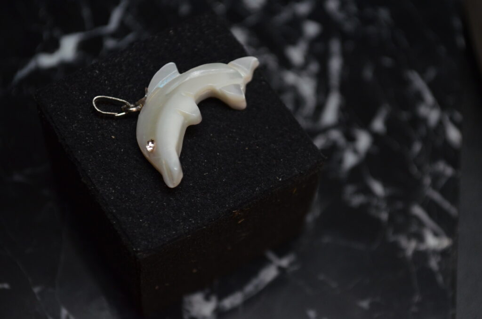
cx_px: 241
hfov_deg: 24.7
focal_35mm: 82
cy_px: 160
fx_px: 1102
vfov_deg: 16.5
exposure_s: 1/200
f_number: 5.6
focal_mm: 55
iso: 800
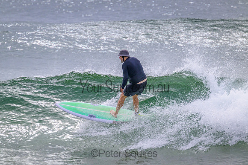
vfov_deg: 1.7
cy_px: 82
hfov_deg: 2.6
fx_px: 5512
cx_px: 124
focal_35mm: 800
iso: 1250
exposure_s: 1/2000
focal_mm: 800
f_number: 11
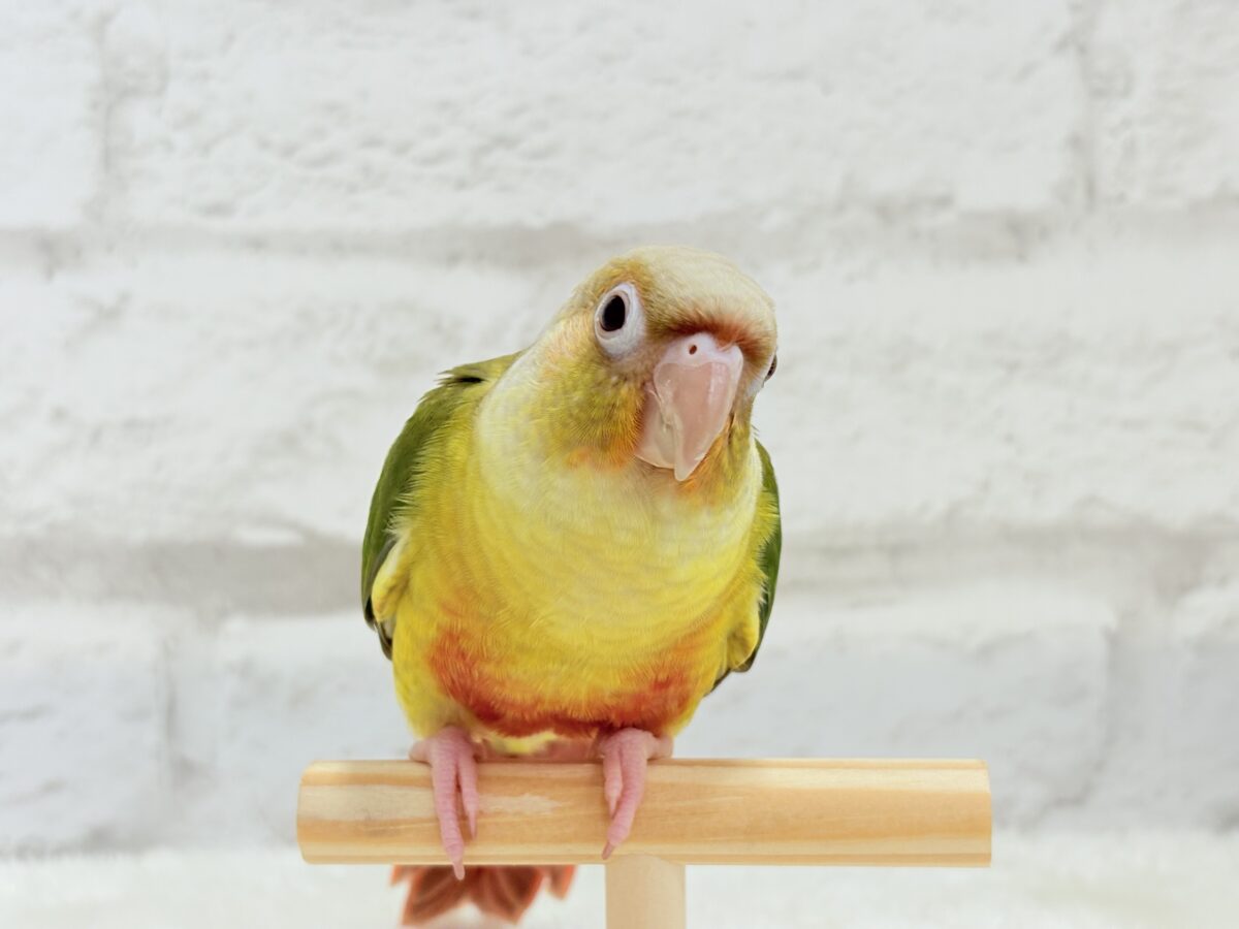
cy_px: 464
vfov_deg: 28.0
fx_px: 1861
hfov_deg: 36.8
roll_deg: +1.5
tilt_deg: -4.5
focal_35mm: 52
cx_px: 620
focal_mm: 5.96
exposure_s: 1/100
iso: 64
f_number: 1.6
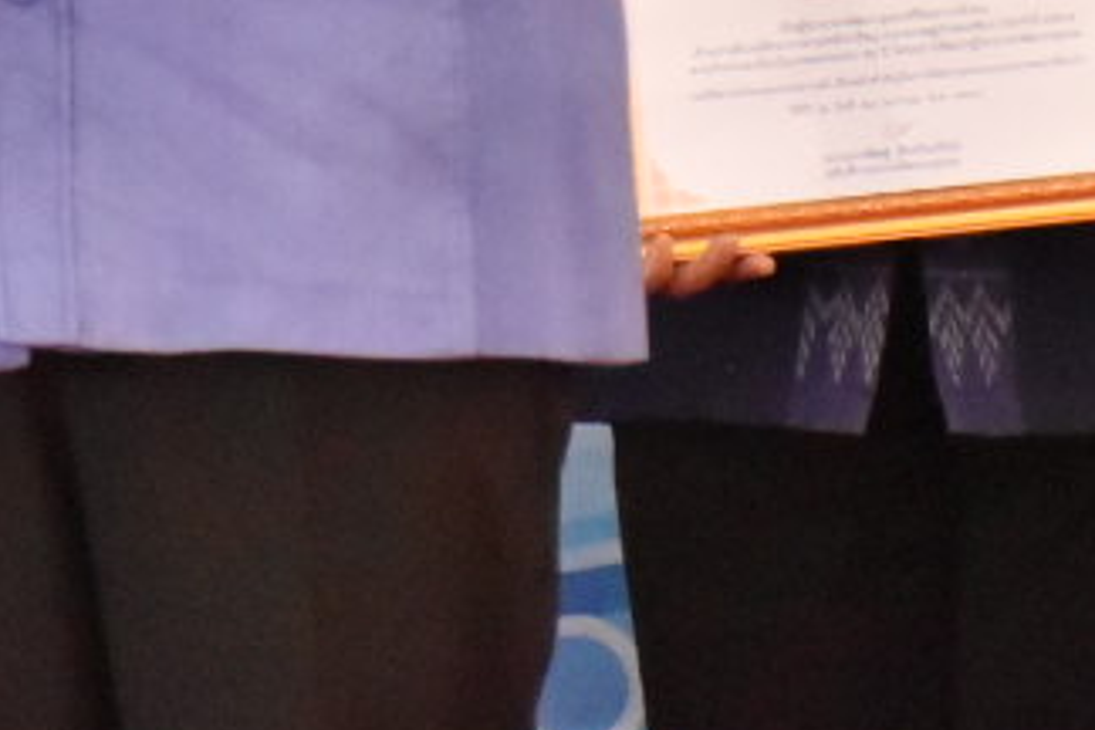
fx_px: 15968
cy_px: -639
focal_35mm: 525
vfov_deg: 2.6
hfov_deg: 3.9
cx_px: -622
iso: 4000
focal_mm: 70
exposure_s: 1/200
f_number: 5
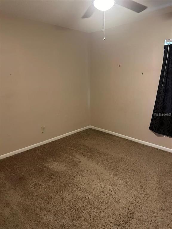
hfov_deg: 56.8
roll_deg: +0.2
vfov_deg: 71.6
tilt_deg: -12.0
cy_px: 114
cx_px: 86
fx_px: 159
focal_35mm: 24
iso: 1000
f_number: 1.78
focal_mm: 6.86
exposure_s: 1/40
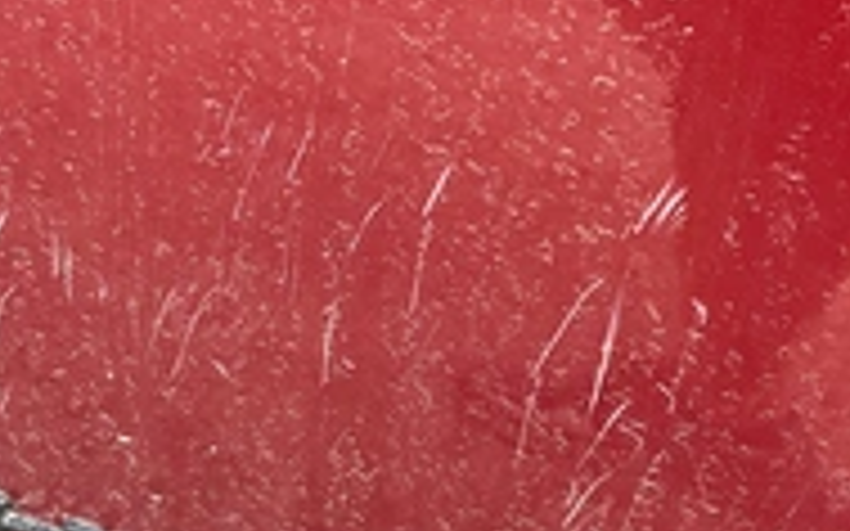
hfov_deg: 31.5
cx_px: 459
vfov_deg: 20.0
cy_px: 266
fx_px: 1505
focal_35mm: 65
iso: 40
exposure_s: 1/122
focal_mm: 3
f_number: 1.8
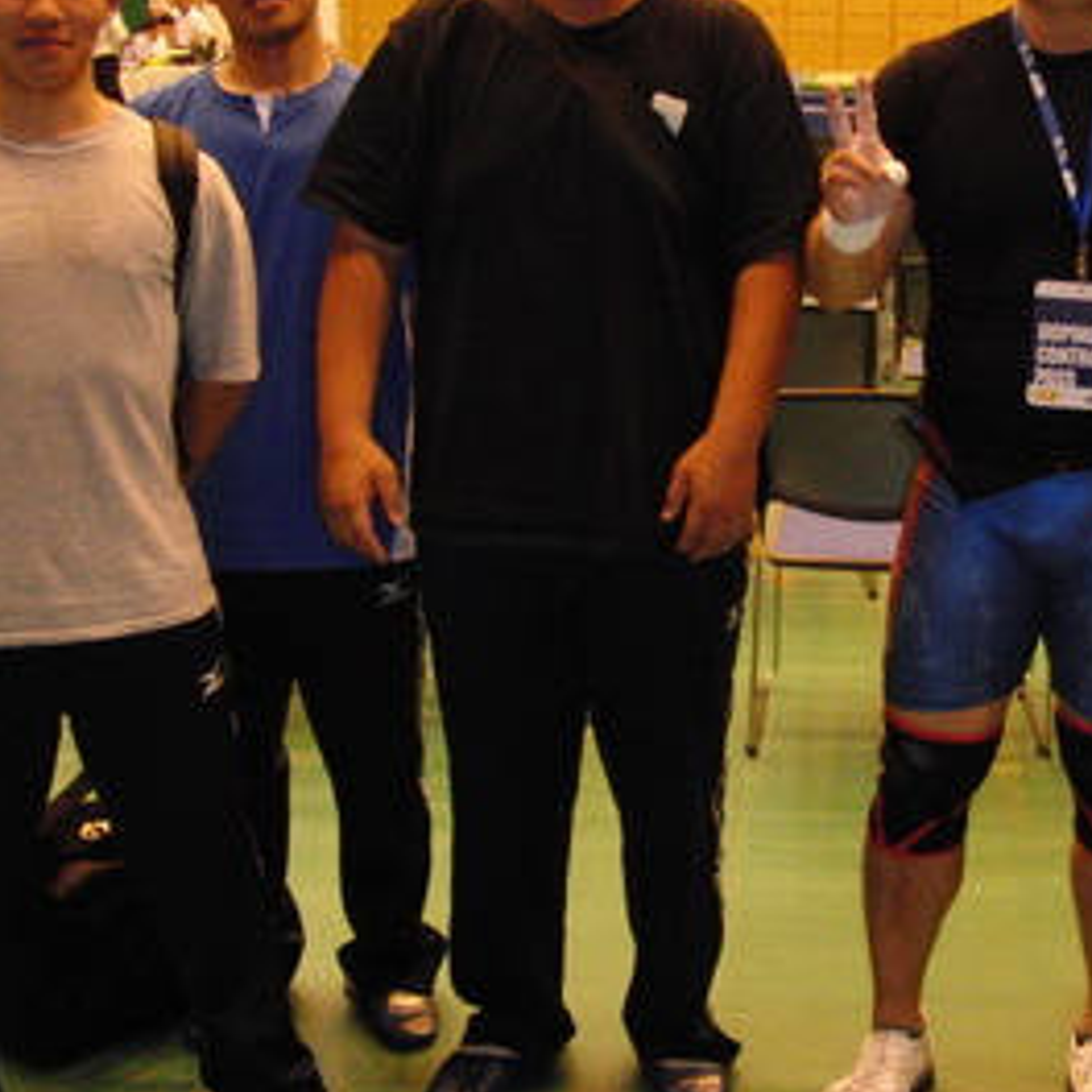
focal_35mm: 62
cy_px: 428
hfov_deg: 27.0
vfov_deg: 27.7
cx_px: 927
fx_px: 2213
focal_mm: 6.42
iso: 400
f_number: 3.6
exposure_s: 1/60
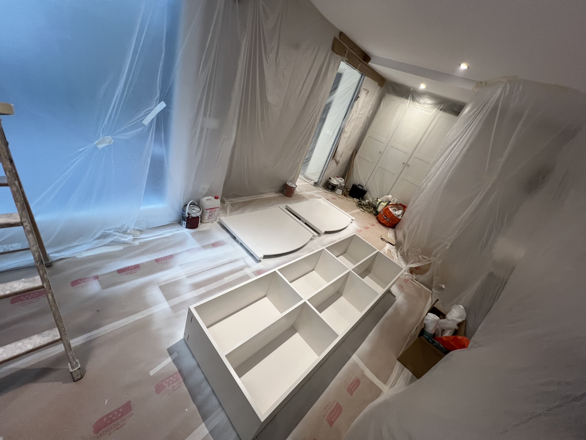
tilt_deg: -26.9
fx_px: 220
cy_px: 220
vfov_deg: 89.9
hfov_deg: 106.2
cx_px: 293
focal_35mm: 13
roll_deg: -21.9
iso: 160
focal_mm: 1.57
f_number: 1.8
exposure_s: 1/100
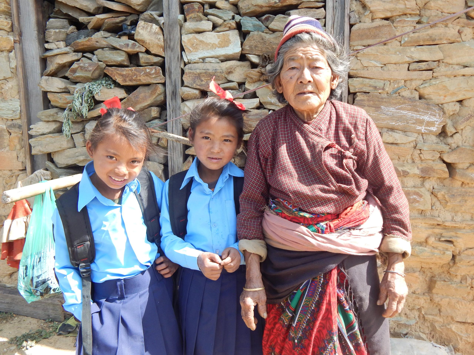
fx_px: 424
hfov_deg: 58.4
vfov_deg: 45.4
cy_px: 178
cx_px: 237
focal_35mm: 31
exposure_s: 1/250
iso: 125
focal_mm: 5.6
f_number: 3.2
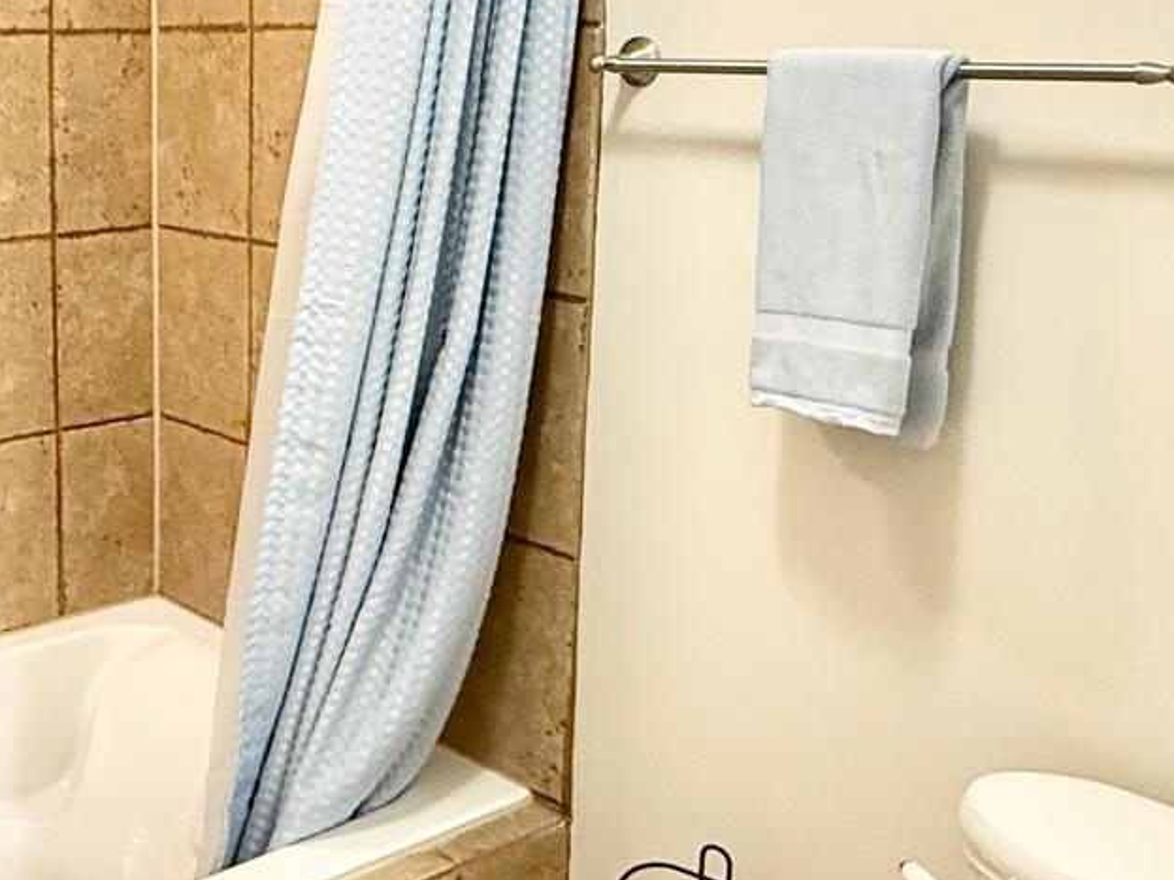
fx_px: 1560
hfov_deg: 38.6
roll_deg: -0.1
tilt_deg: -9.5
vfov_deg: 31.2
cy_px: 285
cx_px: 134
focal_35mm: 46
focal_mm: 2.22
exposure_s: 1/60
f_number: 2.2
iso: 320
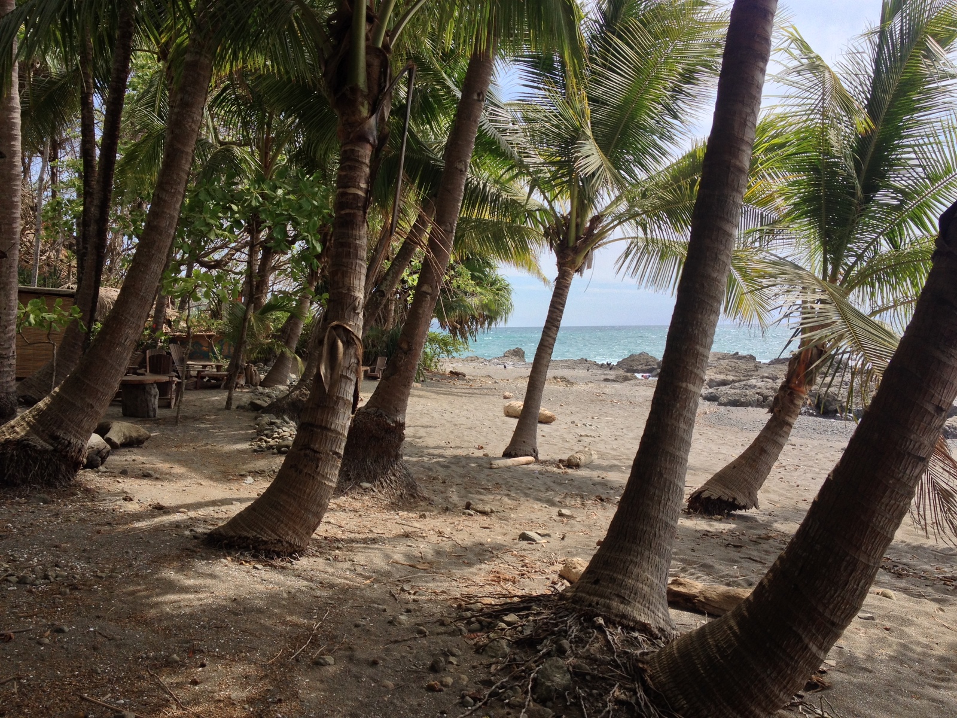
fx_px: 968
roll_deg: +1.1
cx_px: 478
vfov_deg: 40.7
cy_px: 359
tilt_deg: -4.6
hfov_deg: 52.6
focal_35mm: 35
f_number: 2.4
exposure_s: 1/778
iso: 50
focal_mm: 4.28
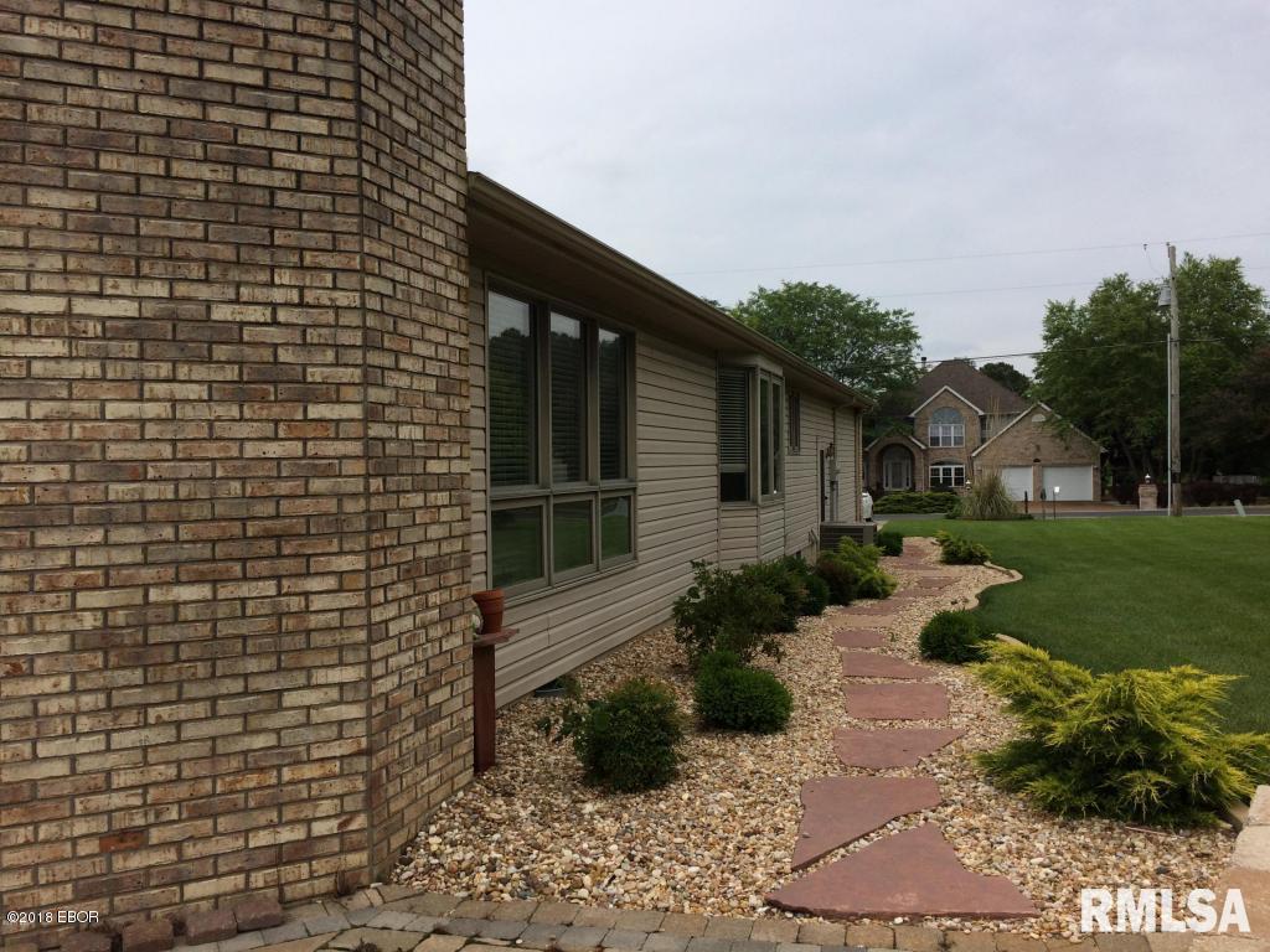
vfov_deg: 48.2
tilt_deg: +1.3
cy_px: 476
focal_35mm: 29
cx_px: 635
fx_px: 1064
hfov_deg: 61.7
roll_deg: +3.3
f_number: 2.2
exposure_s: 1/1866
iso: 32
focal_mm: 4.15
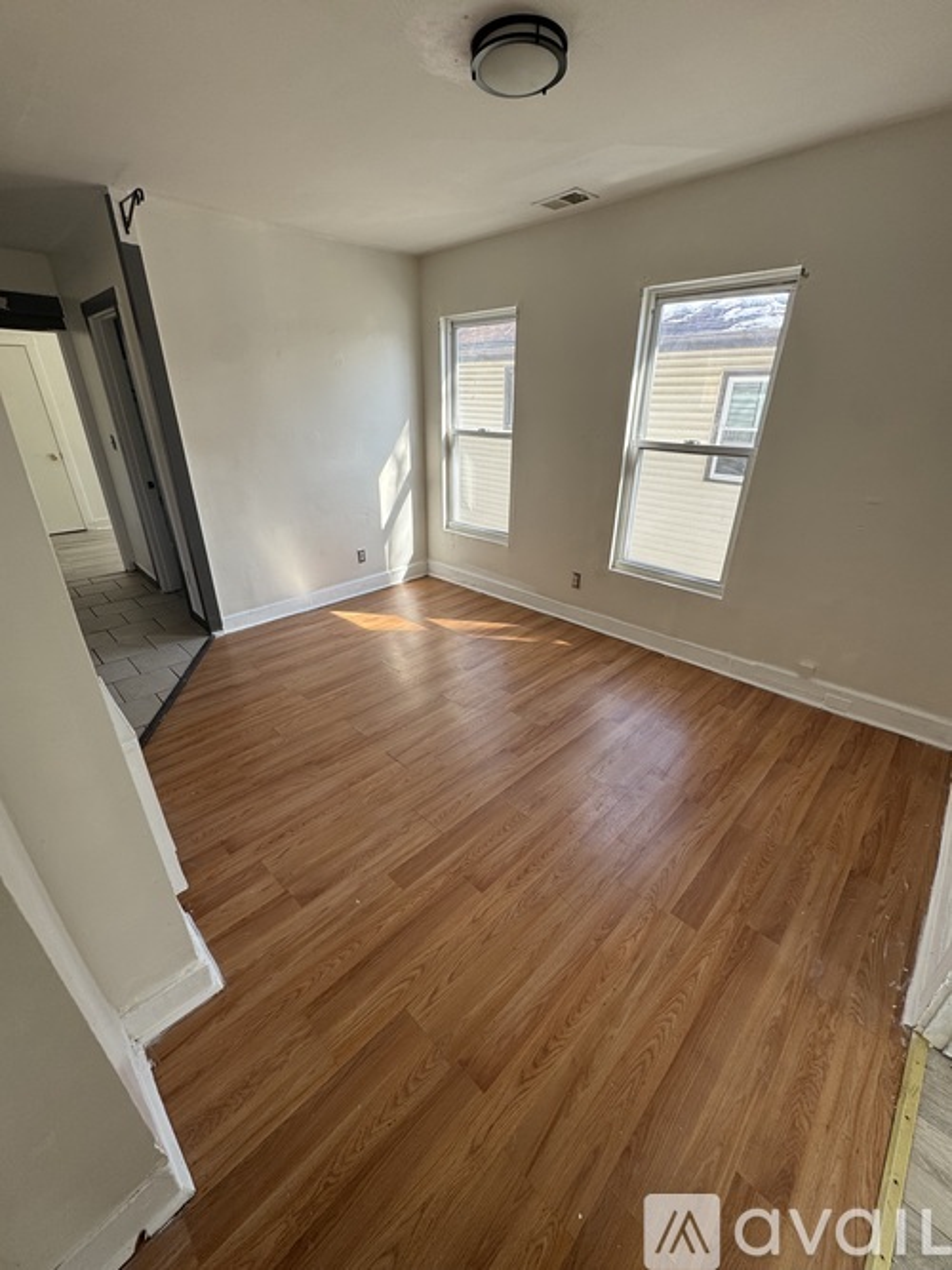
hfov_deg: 85.7
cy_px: 635
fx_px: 514
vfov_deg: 102.1
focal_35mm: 14
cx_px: 476
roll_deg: -0.4
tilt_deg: -25.2
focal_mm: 2.22
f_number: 2.2
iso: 40
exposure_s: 1/144
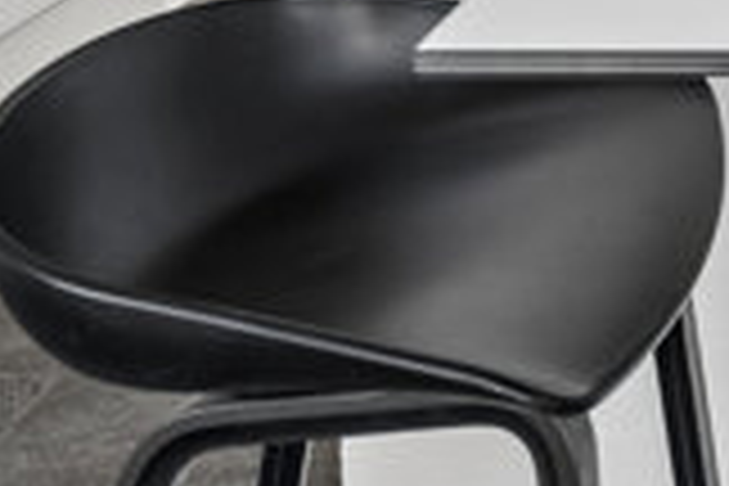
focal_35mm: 84
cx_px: 1071
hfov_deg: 20.8
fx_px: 1701
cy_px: -637
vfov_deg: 12.9
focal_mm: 17
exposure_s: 1/160
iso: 400
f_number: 4.5
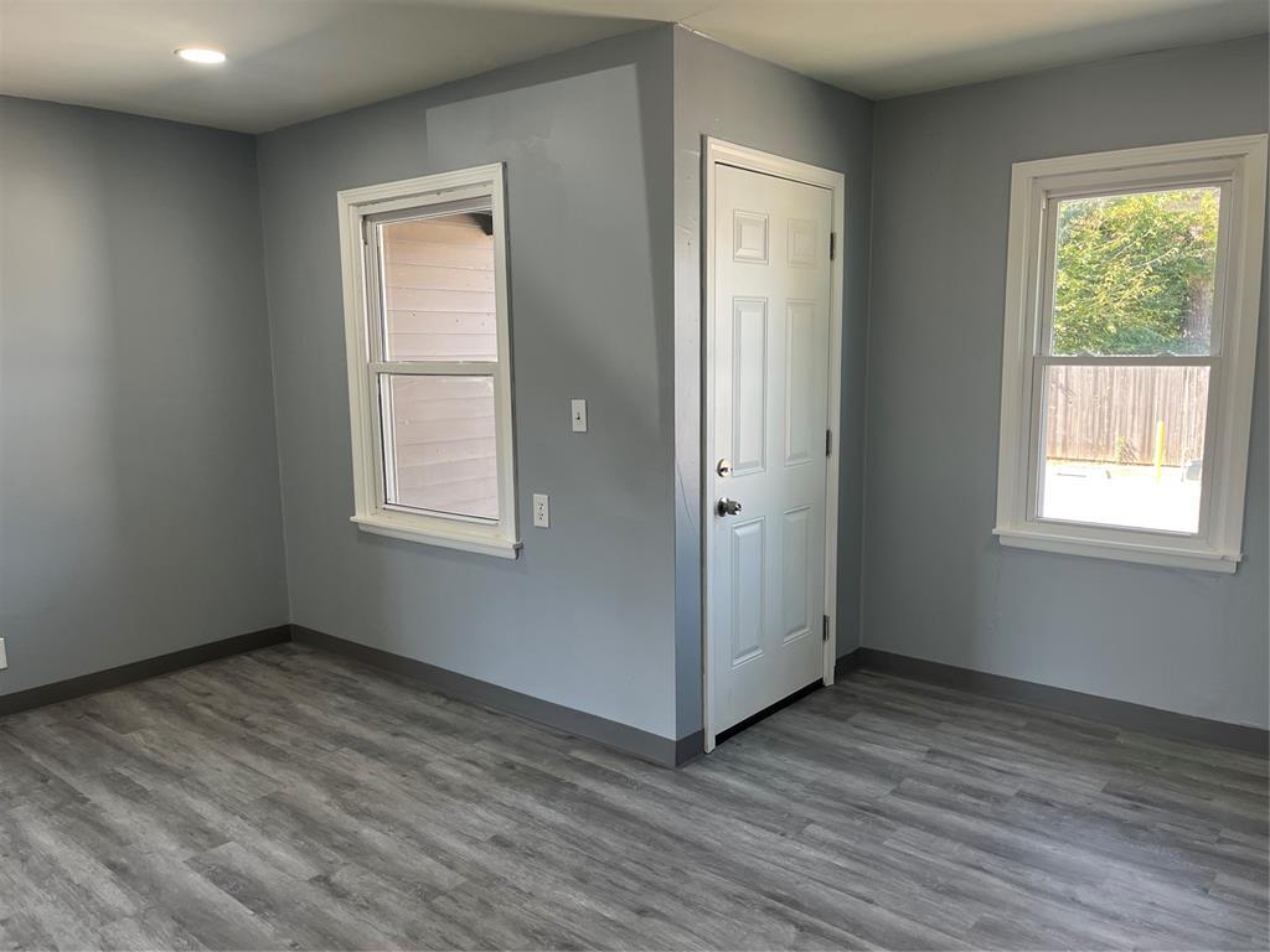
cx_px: 635
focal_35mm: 26
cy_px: 476
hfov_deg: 67.3
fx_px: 954
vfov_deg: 53.1
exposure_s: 1/120
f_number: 1.6
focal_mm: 5.1
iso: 80
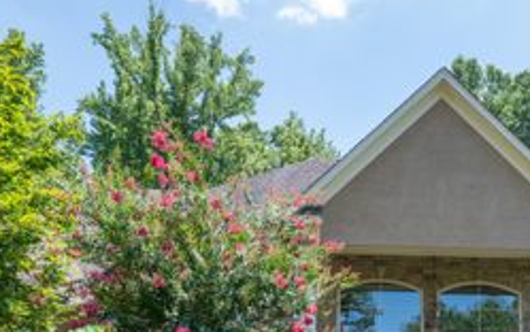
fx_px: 622
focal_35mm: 43
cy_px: 336
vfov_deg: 28.0
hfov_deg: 45.2
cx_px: 372
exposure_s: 1/160
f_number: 11
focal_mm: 21
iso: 250
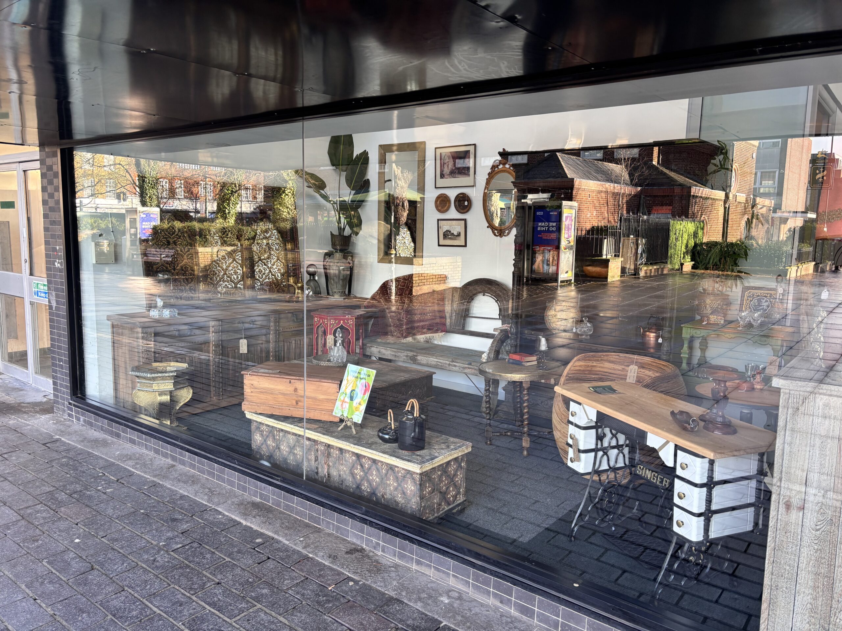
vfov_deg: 53.1
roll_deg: -1.2
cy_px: 316
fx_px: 632
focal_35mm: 26
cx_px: 421
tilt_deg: -7.1
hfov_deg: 67.3
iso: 64
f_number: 1.6
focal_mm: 5.96
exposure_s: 1/121
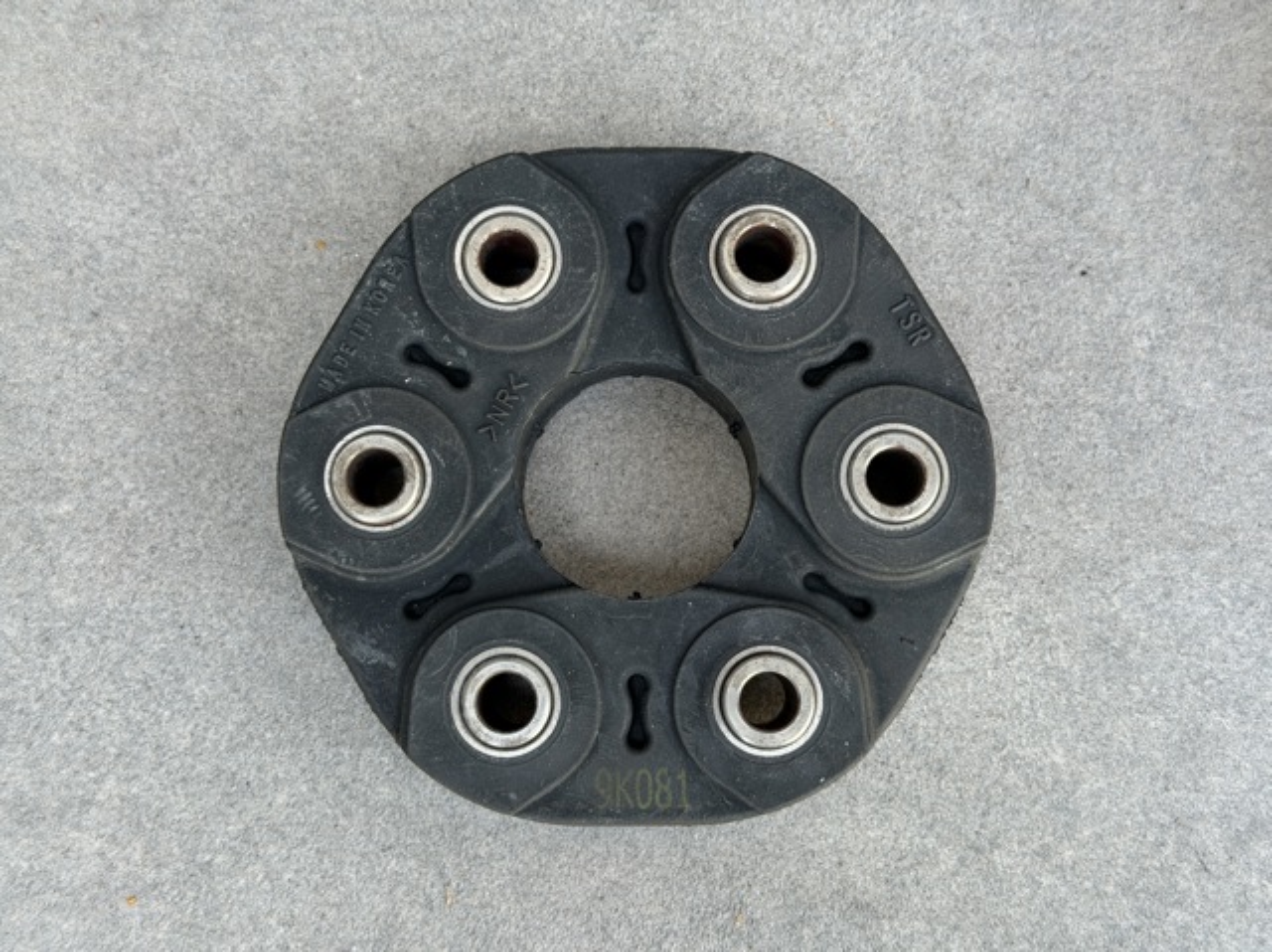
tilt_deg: -82.1
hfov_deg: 39.7
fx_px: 1762
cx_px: 636
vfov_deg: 30.2
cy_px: 476
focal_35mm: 48
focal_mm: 6.76
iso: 64
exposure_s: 1/121
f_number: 1.78
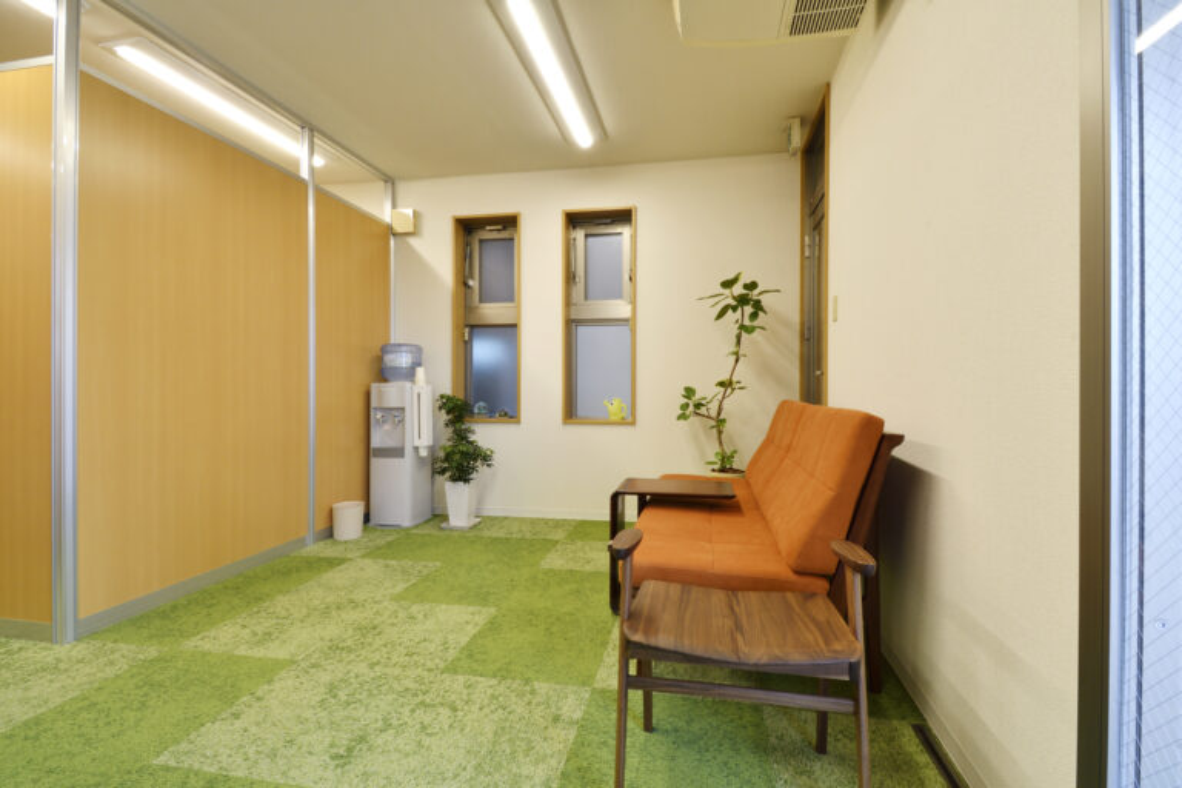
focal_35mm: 15
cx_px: 591
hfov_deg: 100.4
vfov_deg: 77.3
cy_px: 394
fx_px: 492
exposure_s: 1/4
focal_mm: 10
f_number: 11
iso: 200
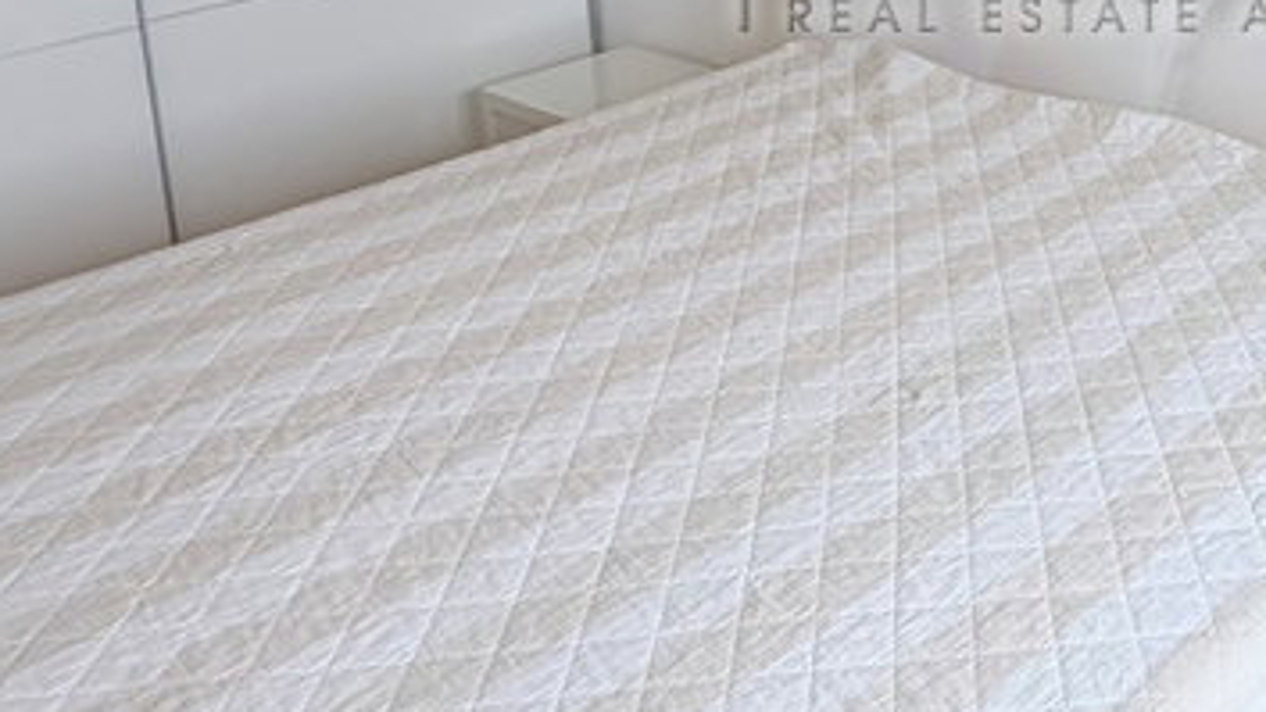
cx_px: 1007
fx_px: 1544
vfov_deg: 23.8
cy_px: -132
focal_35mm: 46
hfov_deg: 42.6
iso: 125
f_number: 2.2
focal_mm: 2.22
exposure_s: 1/121
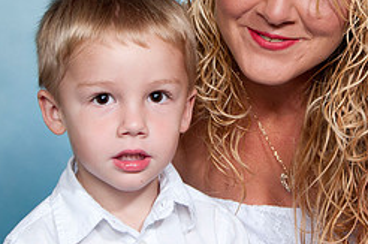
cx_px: 250
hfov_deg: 11.6
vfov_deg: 7.7
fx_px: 1806
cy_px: 19
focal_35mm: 177
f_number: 7.1
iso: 100
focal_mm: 50
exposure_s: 1/60
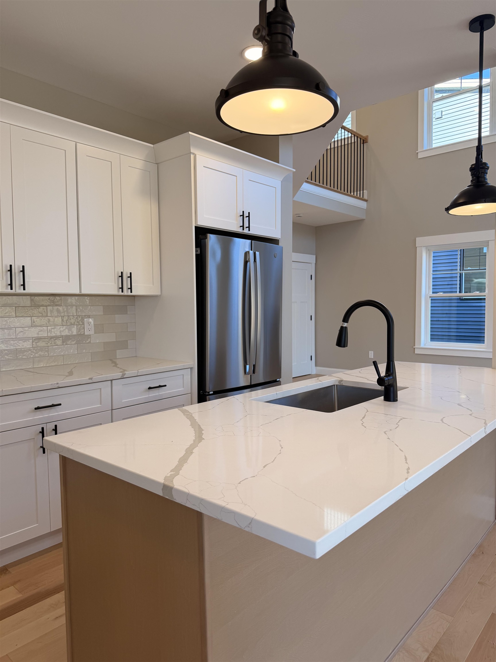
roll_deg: +0.2
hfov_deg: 56.8
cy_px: 331
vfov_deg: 71.6
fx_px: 459
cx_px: 248
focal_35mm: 24
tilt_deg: -3.0
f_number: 1.78
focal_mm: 6.76
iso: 80
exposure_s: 1/183
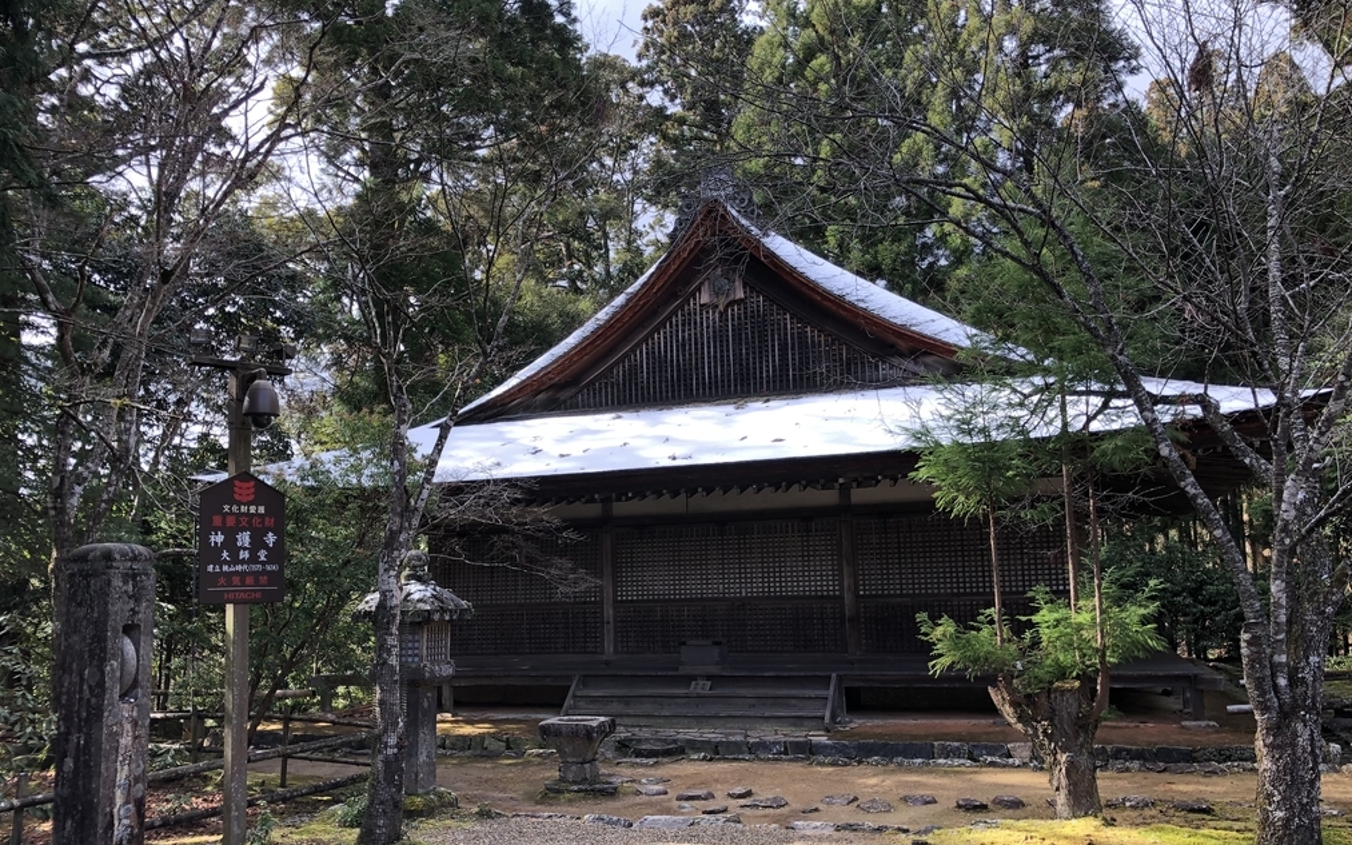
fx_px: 1105
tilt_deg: +7.0
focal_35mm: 30
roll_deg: +1.7
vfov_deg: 41.7
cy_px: 479
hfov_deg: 62.9
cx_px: 678
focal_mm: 3.99
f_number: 1.8
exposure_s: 1/136
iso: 20
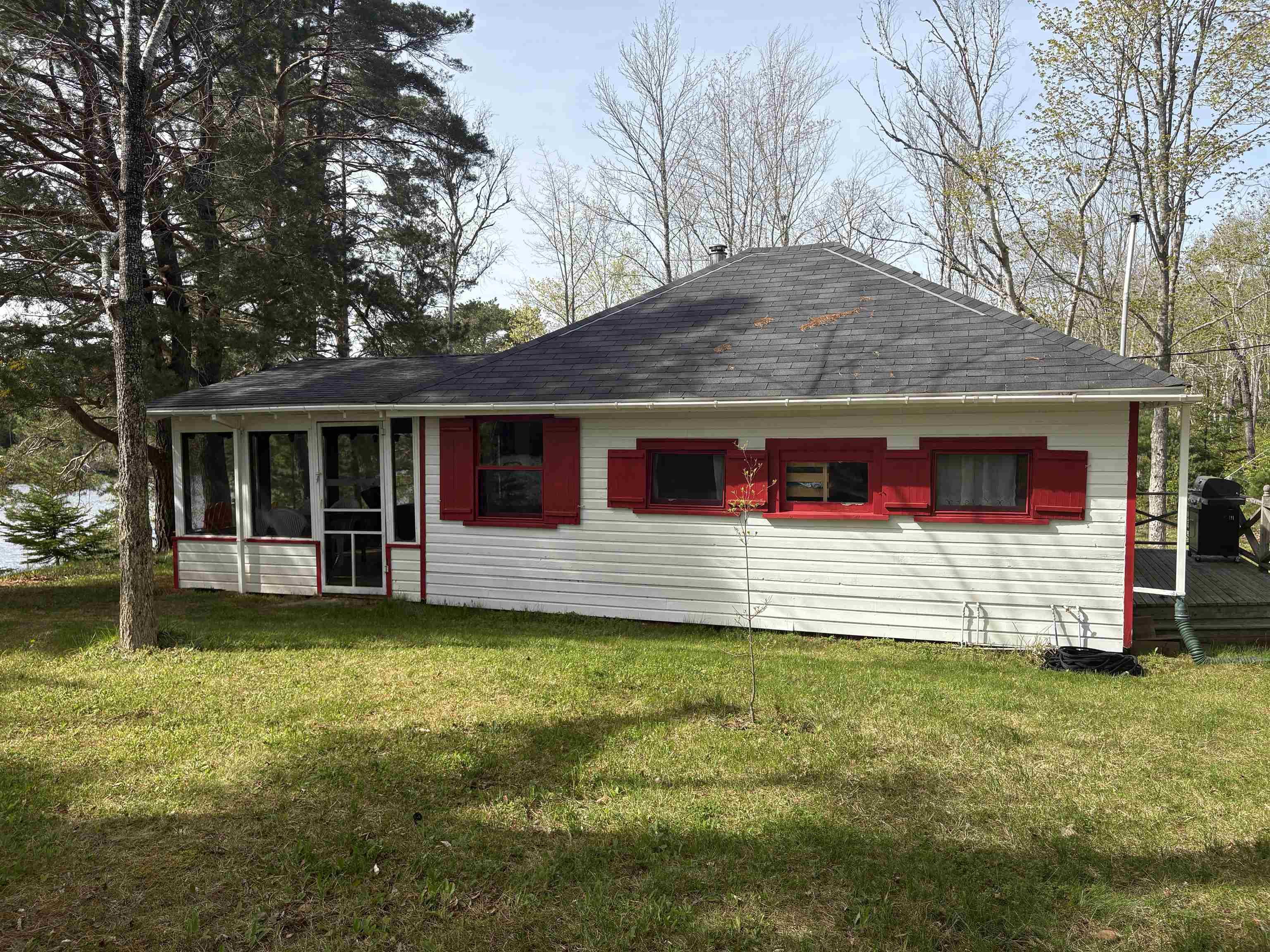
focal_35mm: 26
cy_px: 476
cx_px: 635
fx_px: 954
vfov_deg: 53.1
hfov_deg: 67.3
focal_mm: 5.96
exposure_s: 1/2012
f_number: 1.6
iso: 50
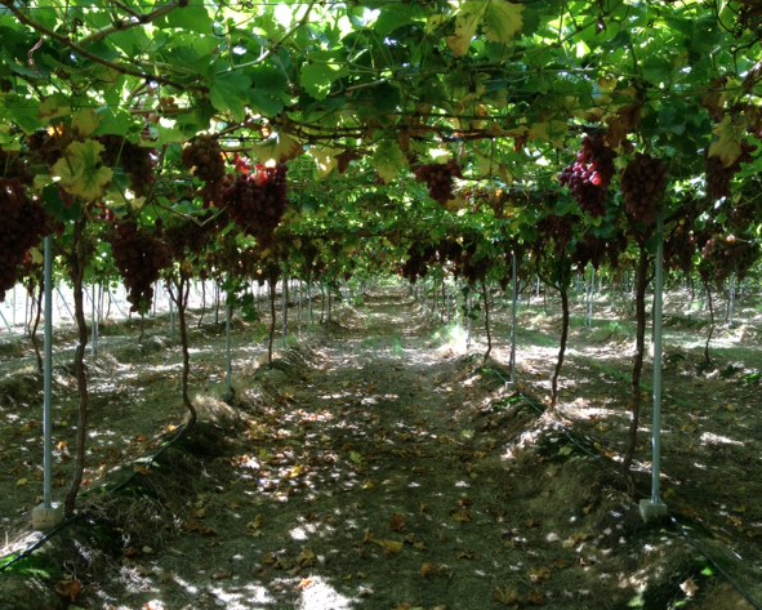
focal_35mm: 37
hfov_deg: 49.1
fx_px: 835
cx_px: 400
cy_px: 302
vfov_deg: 40.1
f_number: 2.4
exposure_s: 1/122
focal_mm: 4.28
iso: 50
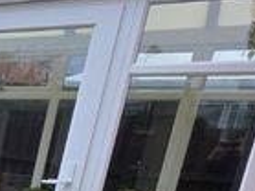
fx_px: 552
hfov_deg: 13.7
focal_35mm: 75
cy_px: 253
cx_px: -411
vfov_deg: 18.2
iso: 25
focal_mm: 2.2
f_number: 1.9
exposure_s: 1/100
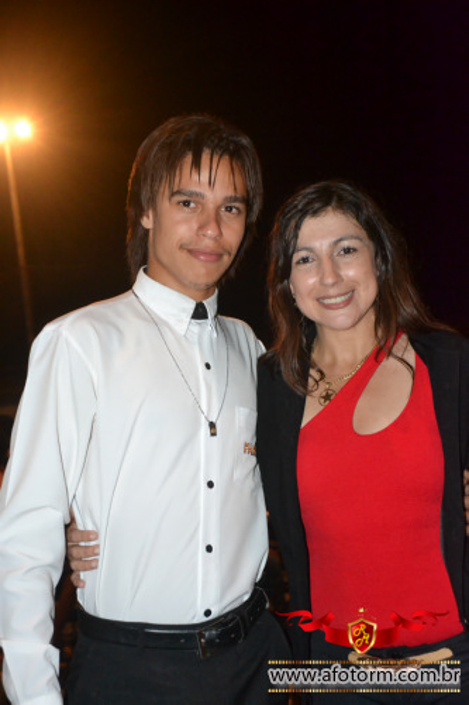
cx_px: 234
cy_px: 352
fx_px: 939
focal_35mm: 48
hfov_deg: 28.1
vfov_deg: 41.1
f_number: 4.2
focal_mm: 32
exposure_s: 1/60
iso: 3200
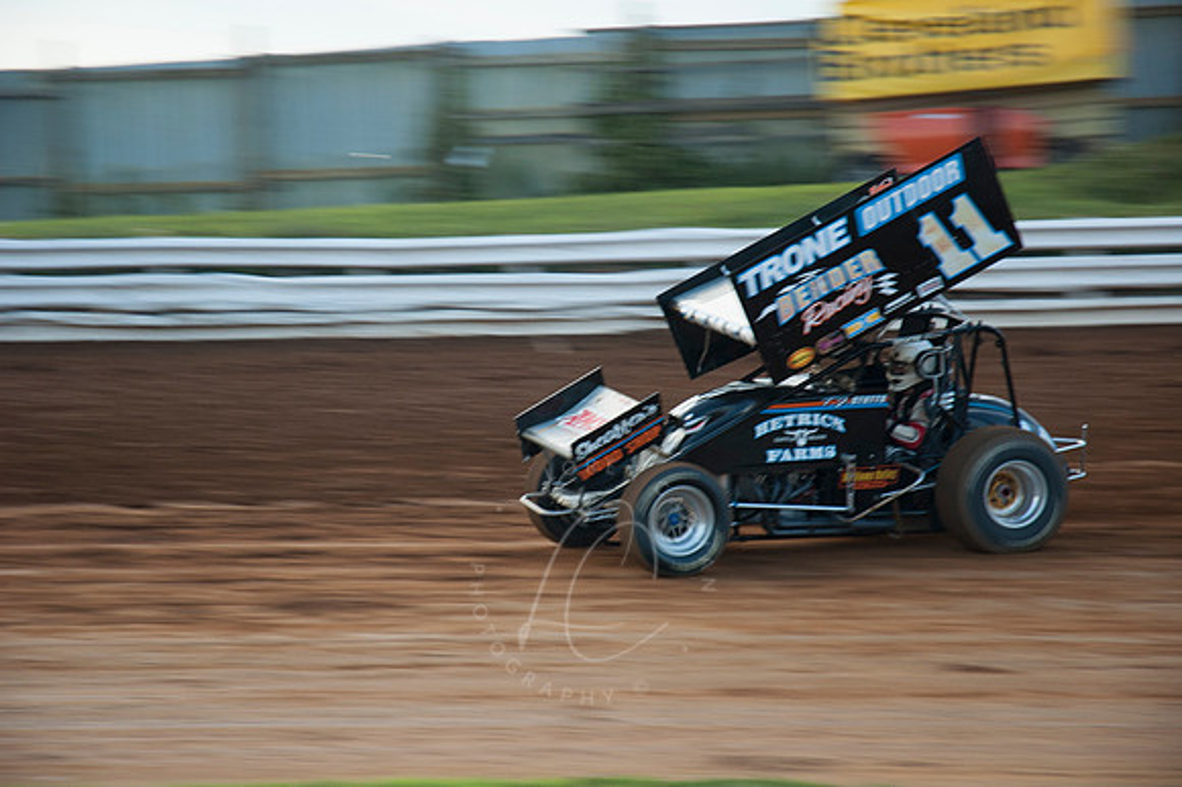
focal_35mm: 105
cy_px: 394
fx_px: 3445
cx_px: 591
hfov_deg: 19.5
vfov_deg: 13.0
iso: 200
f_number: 4.5
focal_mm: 70
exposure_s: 1/160
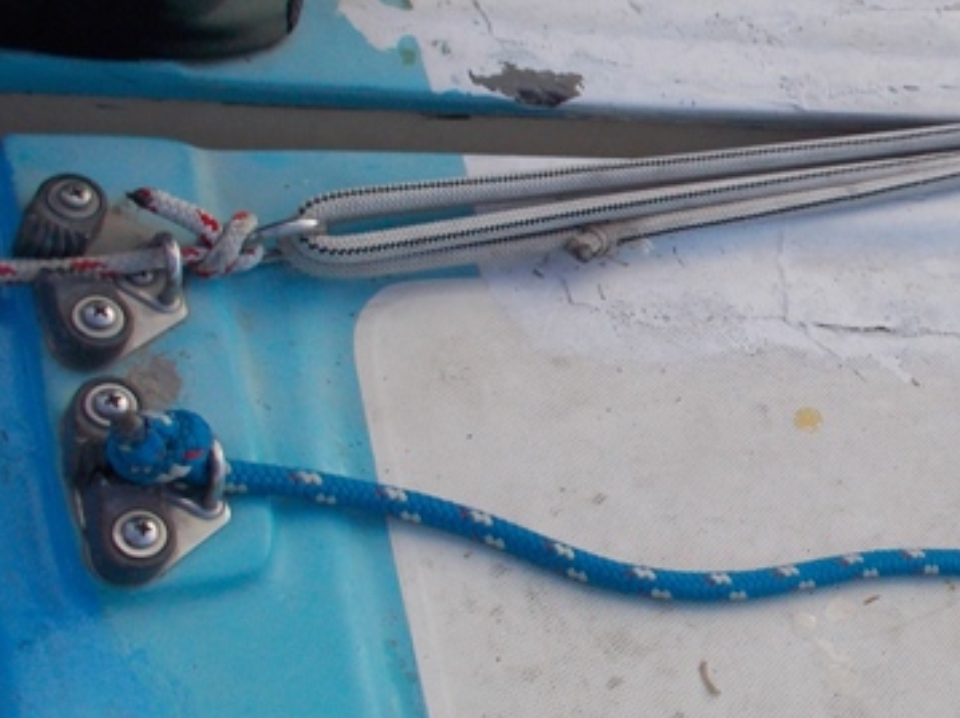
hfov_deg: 29.4
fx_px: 1718
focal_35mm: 62
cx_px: 929
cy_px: 273
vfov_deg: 23.6
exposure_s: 1/320
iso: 80
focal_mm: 4.1
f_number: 3.3
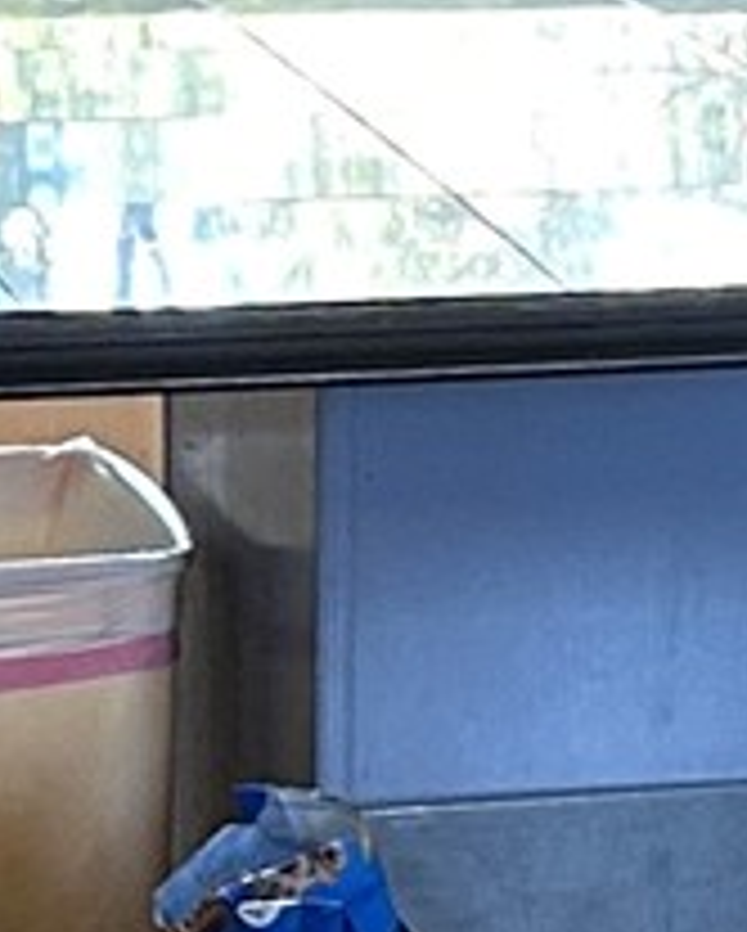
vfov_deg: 7.7
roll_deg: -1.2
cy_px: 95
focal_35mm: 251
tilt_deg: -7.1
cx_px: 1431
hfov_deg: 6.0
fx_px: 6926
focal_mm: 5.7
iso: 200
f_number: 1.5
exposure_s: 1/60
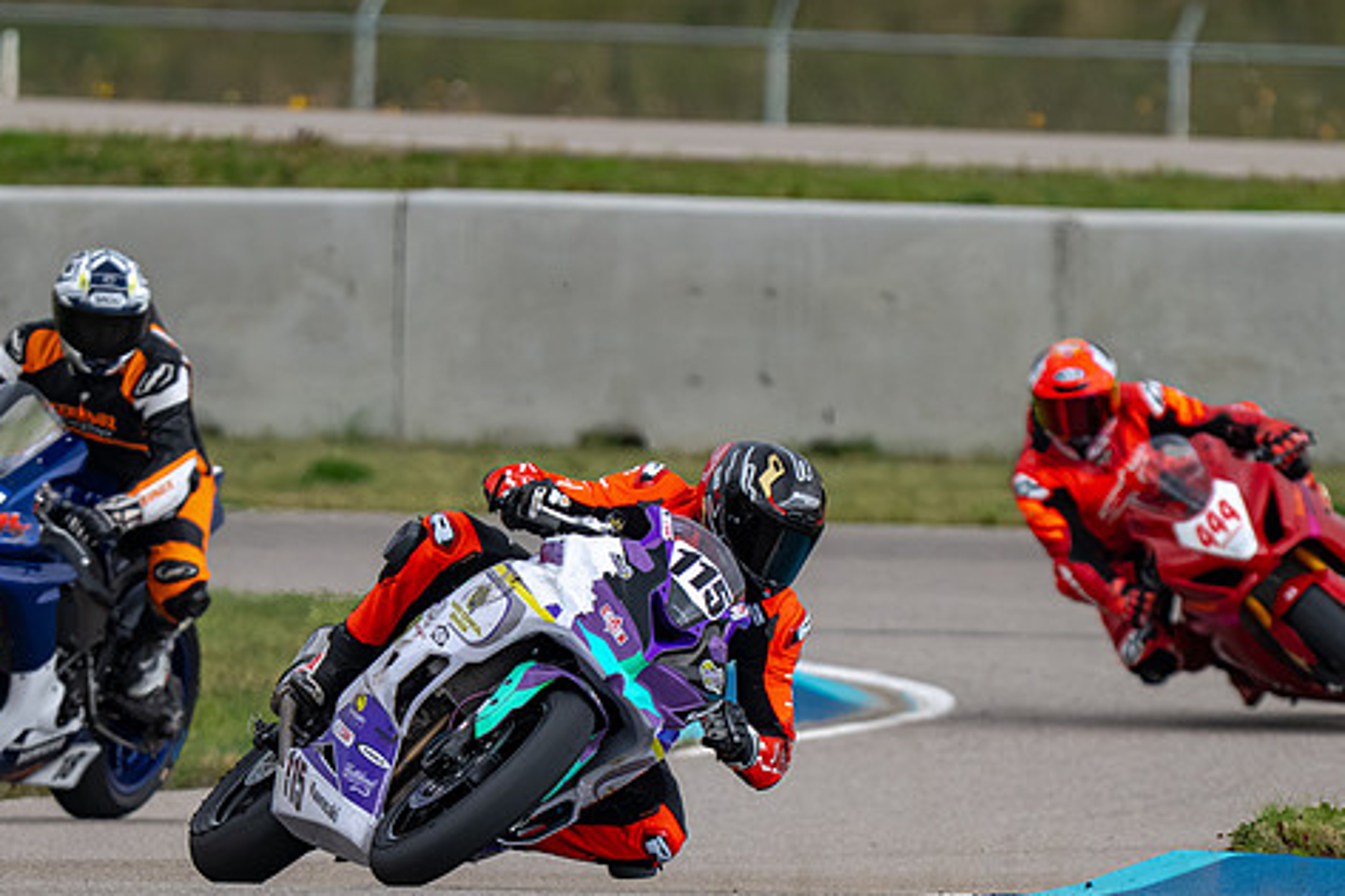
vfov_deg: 1.0
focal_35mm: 1312
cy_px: 750
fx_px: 48998
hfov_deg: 1.6
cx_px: 472
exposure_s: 1/1250
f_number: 6.3
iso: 720
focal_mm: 600
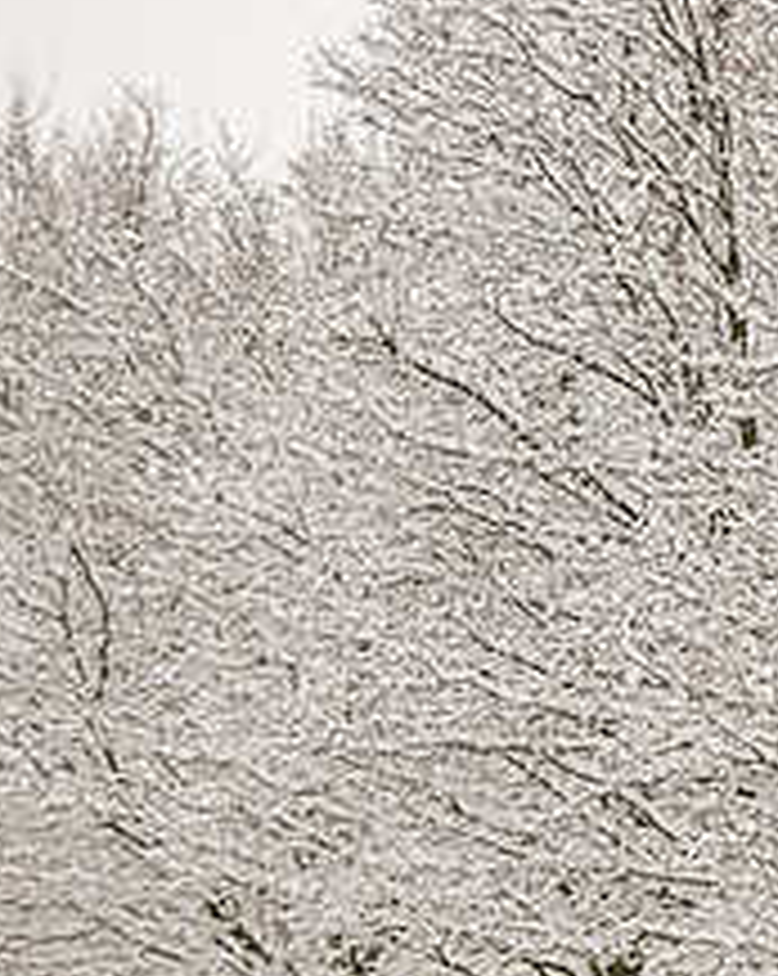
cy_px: 582
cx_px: 908
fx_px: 13037
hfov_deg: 3.4
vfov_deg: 4.3
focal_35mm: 452
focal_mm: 180
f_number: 3.5
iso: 125
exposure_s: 1/400
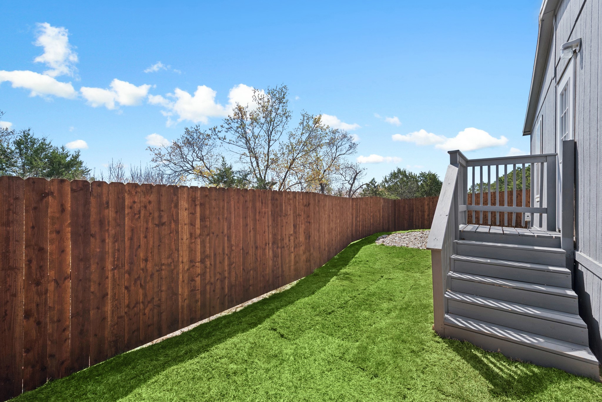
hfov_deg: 104.2
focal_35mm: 14
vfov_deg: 81.3
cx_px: 301
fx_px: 234
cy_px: 201
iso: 400
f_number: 8
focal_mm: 14
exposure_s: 1/1000
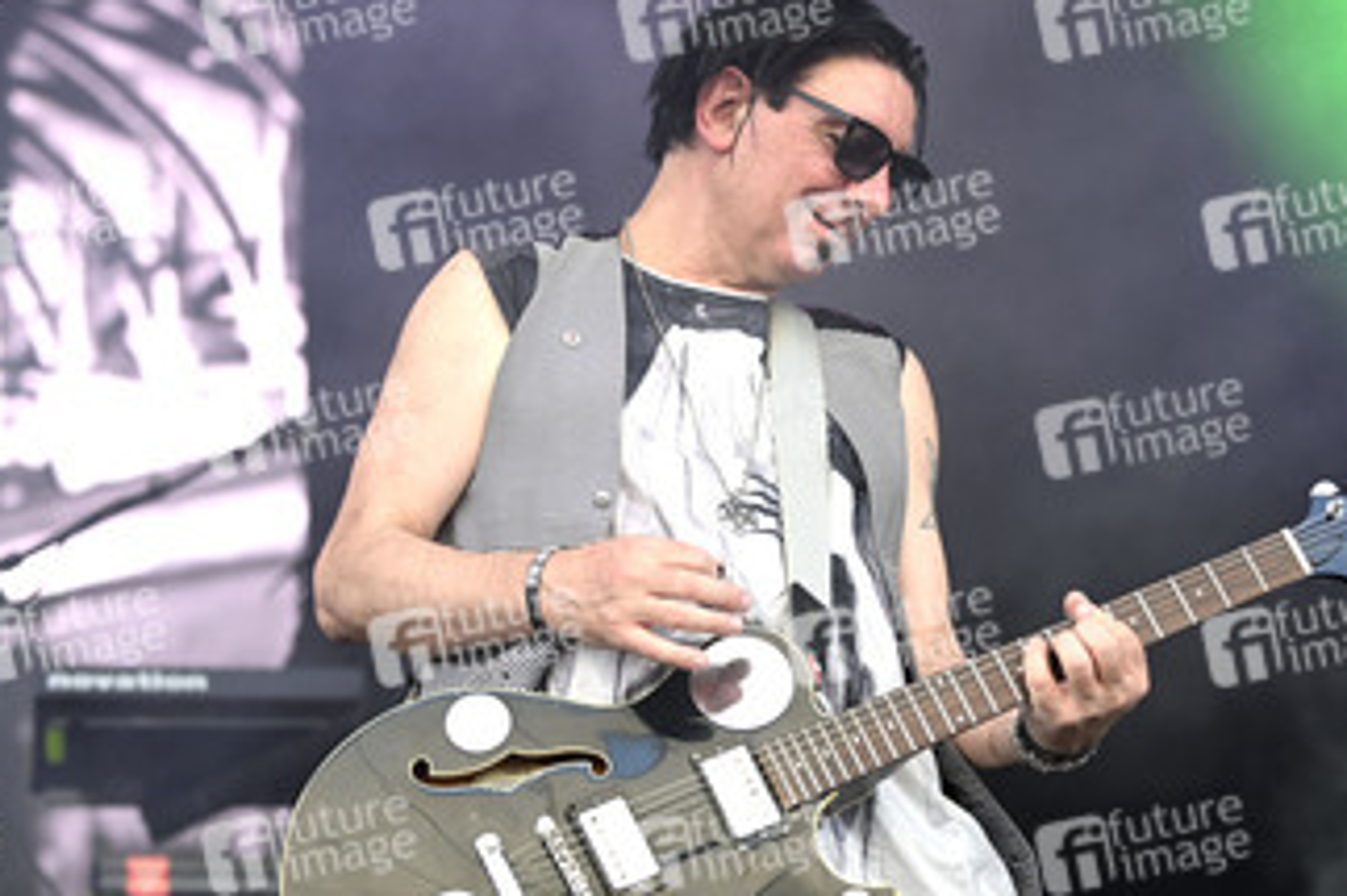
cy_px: 533
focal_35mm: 120
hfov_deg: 17.1
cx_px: 782
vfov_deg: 11.4
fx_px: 4488
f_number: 2.8
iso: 320
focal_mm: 86
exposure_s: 1/400
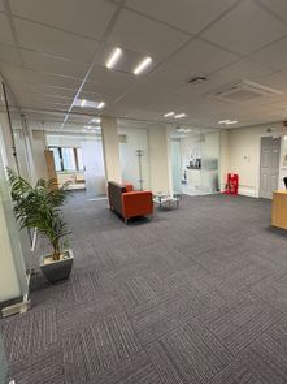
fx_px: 210
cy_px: 194
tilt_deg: -10.7
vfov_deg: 84.7
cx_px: 219
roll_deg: +0.5
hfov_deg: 64.0
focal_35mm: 19
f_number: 2.2
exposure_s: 1/50
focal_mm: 2.22
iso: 125
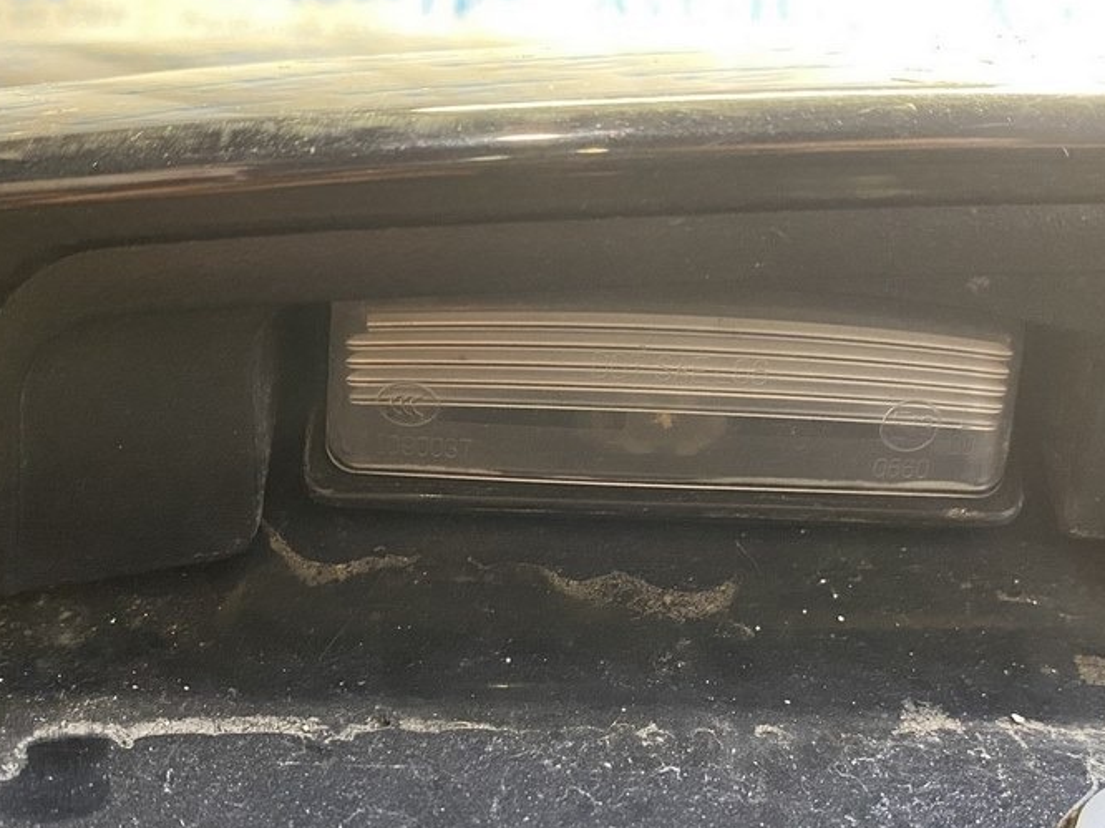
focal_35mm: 40
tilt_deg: +10.2
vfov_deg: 35.7
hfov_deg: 46.8
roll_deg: -1.7
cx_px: 591
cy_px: 531
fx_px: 1276
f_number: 1.8
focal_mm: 4.25
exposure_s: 1/33
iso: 500
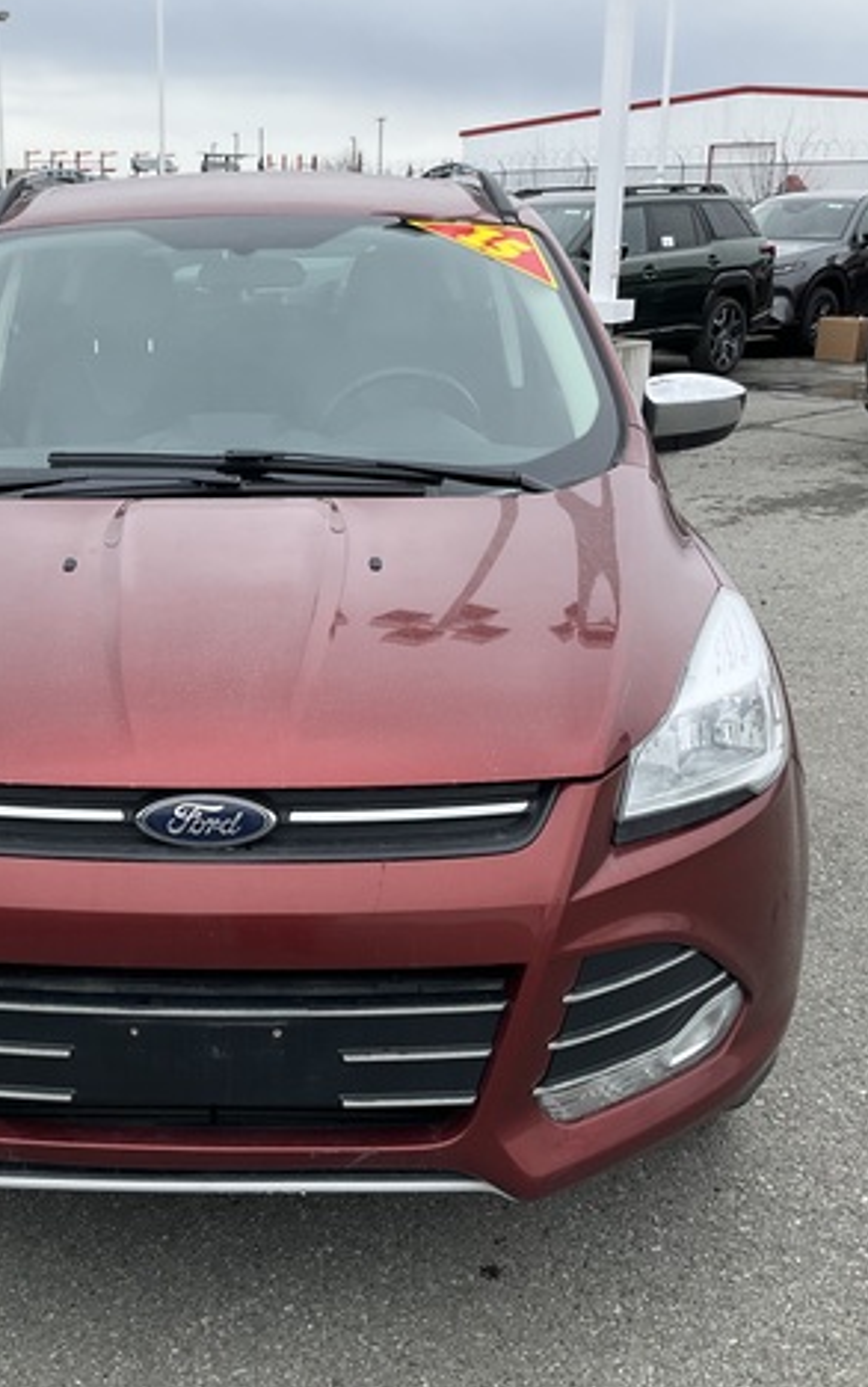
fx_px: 1588
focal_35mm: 42
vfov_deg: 47.2
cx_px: 219
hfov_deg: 30.1
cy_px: 699
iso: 25
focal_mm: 3
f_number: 1.8
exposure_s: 1/580
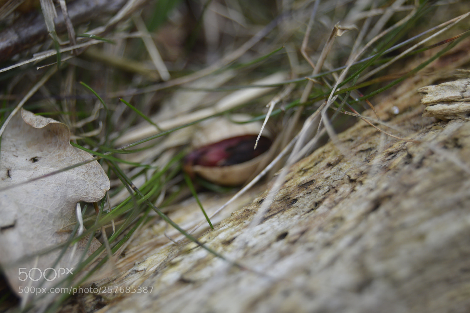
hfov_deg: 24.6
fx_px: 1076
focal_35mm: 82
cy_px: 156
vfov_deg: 16.5
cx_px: 235
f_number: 5.6
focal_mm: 55
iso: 160
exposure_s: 1/125
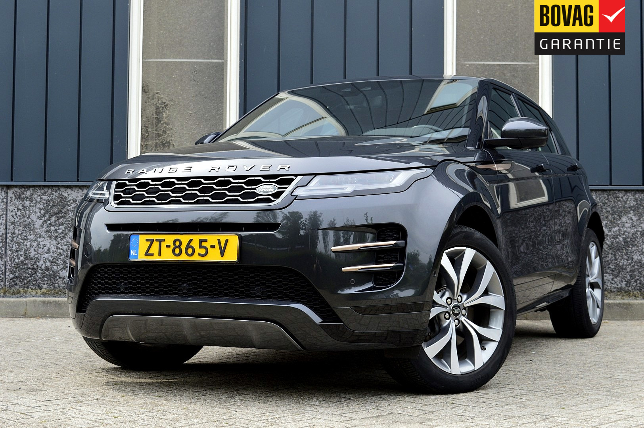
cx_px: 322
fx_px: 1019
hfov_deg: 35.1
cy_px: 214
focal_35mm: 57
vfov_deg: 23.7
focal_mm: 38
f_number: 10
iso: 400
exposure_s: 1/200
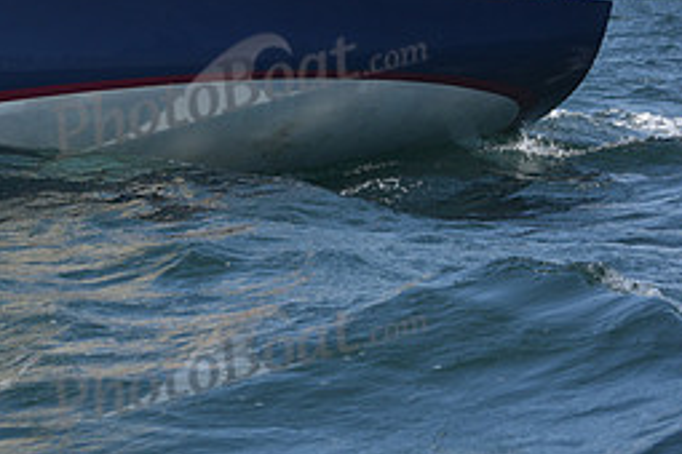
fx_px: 3012
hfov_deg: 12.7
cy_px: -12
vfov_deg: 8.6
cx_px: -86
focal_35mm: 159
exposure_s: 1/1000
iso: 250
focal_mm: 70
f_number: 5.6
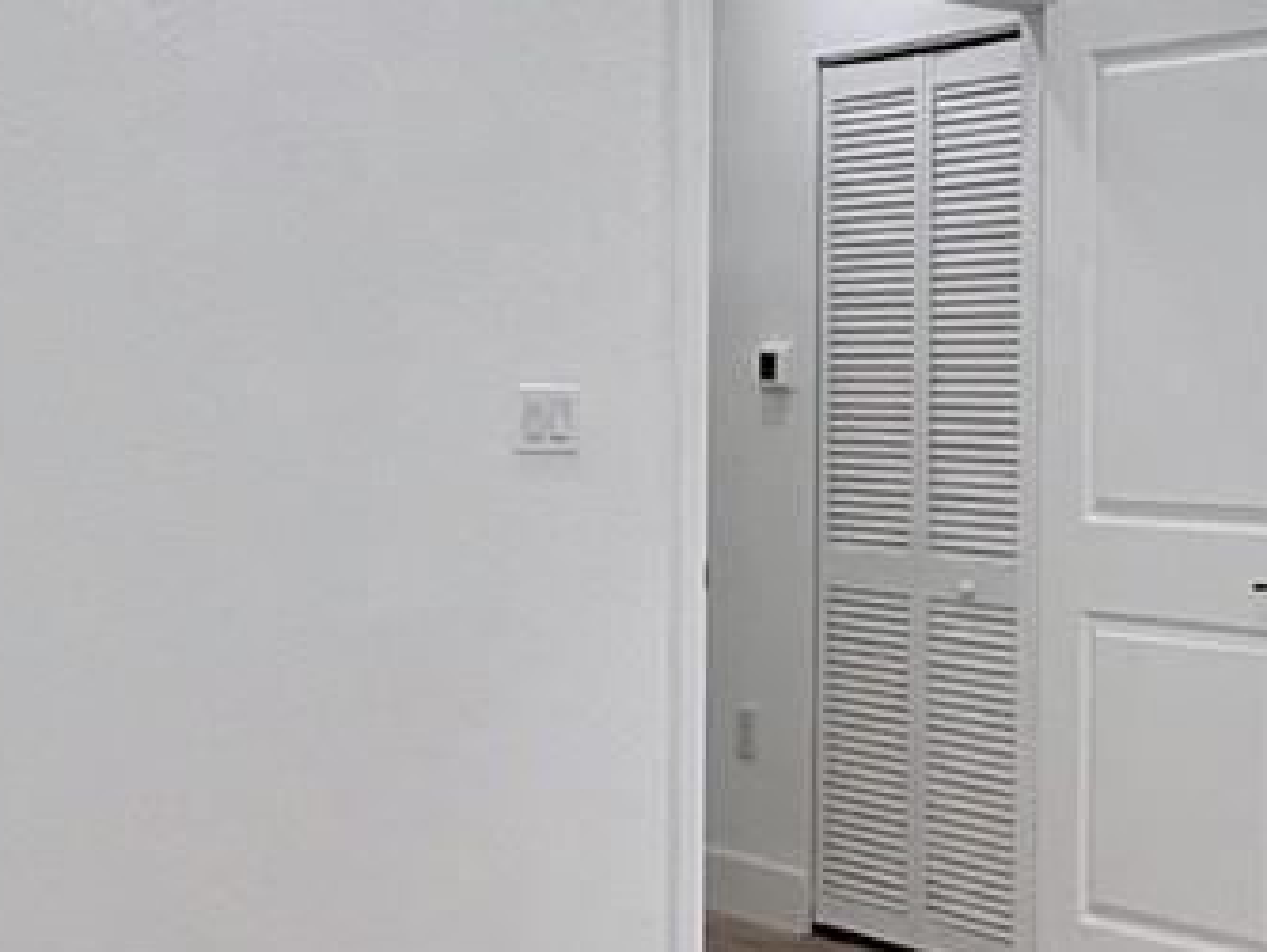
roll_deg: -0.4
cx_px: 1218
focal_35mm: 67
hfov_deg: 27.5
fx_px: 2454
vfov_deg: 21.9
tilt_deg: +1.0
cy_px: 394
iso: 64
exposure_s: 1/120
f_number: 2.2
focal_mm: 2.22
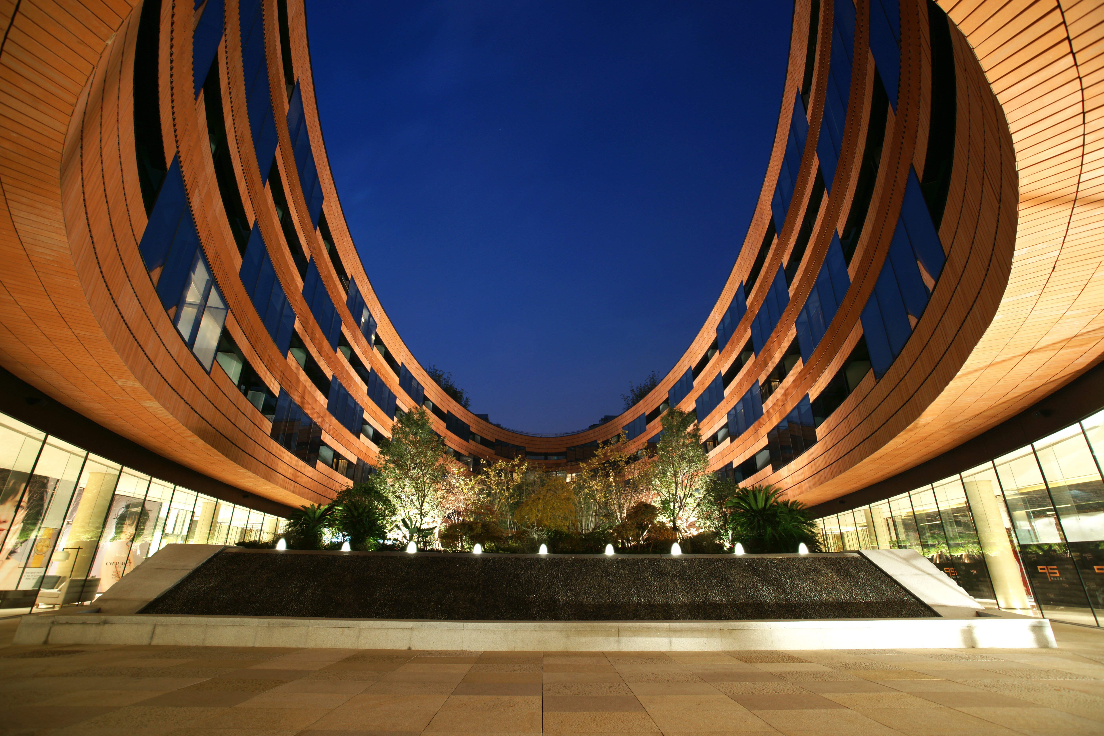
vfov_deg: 73.7
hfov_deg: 96.7
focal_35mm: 16
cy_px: 368
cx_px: 552
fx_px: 491
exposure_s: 15
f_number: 8
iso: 100
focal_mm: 16
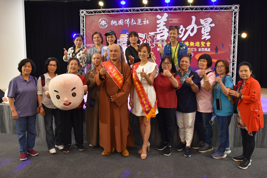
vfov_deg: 47.9
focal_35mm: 27
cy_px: 89
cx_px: 134
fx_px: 200
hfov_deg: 67.4
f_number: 5
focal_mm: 18
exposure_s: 1/100
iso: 1600
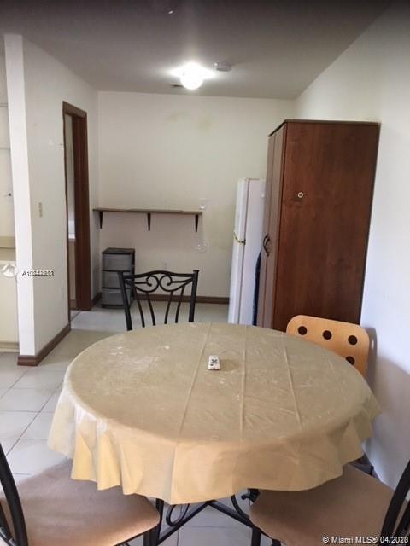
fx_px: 458
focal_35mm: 29
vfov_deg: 61.7
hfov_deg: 48.2
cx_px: 205
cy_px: 273
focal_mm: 4.15
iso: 80
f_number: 2.2
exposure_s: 1/15
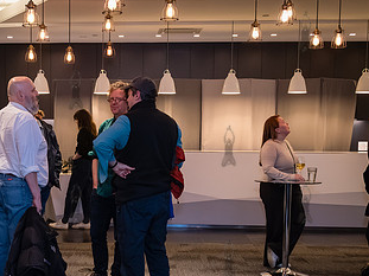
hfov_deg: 29.6
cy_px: 203
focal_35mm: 64
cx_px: 75
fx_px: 682
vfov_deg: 22.7
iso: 6400
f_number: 5
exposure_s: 1/200
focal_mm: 35
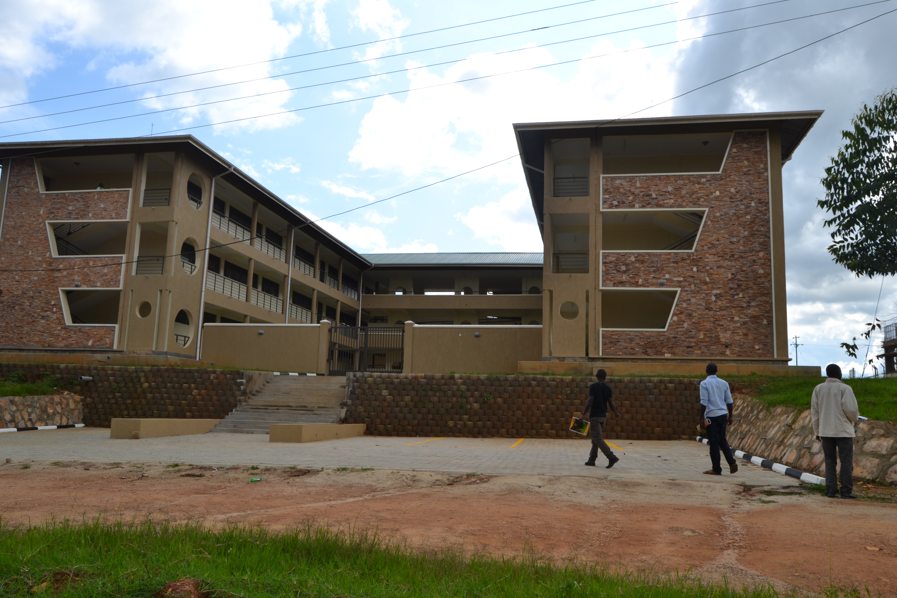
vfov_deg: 45.7
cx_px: 448
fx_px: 710
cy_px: 299
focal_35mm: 28
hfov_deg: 64.6
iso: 100
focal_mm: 19
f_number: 9
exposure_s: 1/200
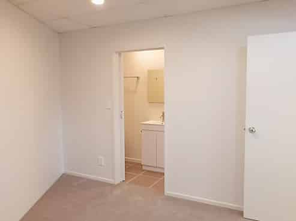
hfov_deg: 76.4
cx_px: 148
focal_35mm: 22
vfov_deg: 61.0
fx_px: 188
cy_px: 110
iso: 160
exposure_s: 1/33.3
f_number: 2.2
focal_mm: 1.43
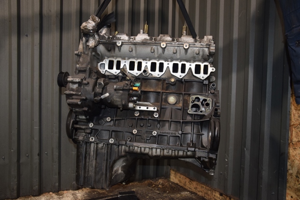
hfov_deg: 57.2
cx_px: 150
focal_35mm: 33
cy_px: 100
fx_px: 275
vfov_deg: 39.9
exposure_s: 1/60
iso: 800
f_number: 5
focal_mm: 22
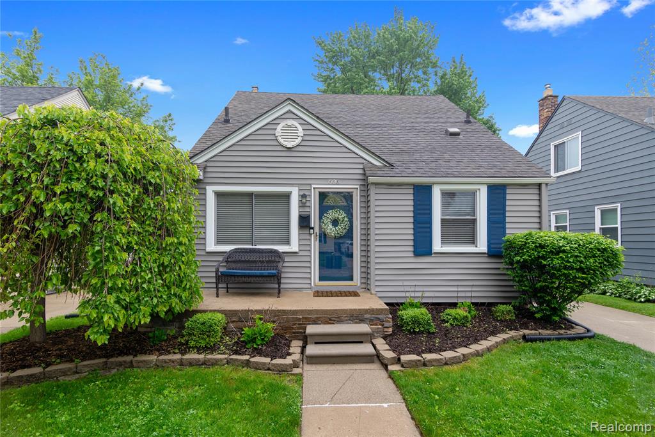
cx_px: 328
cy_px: 218
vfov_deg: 70.5
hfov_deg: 93.3
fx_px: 309
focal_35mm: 17
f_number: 5.6
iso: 400
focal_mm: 17
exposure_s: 1/160
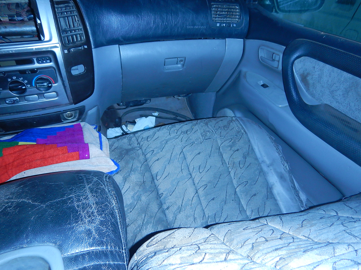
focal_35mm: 24
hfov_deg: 71.6
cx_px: 180
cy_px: 135
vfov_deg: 56.8
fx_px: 250
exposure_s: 1/30
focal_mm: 4.3
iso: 200
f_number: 2.8
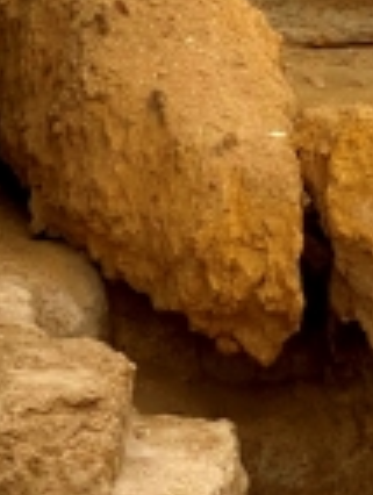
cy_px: -429
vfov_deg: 8.6
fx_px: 3137
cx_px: 474
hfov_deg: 6.7
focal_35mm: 219
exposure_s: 1/578
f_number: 2
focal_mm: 6
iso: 20
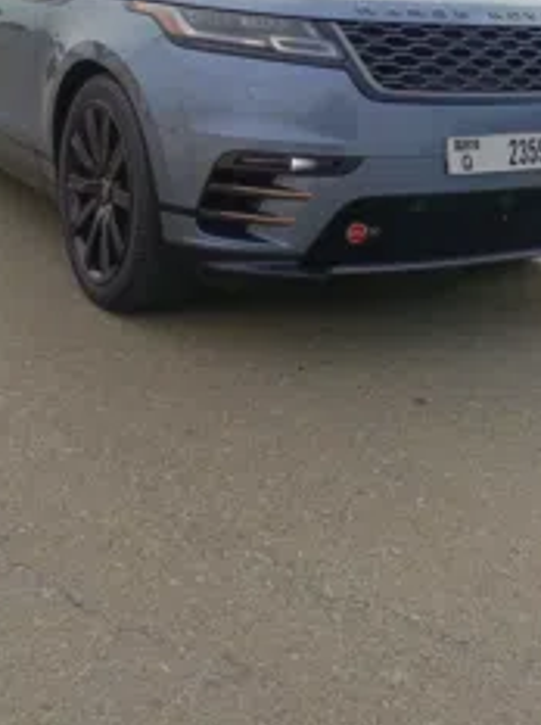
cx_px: 190
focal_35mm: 43
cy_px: 112
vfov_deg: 41.4
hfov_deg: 33.3
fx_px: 899
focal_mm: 4.76
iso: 112
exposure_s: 1/1862
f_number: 1.69
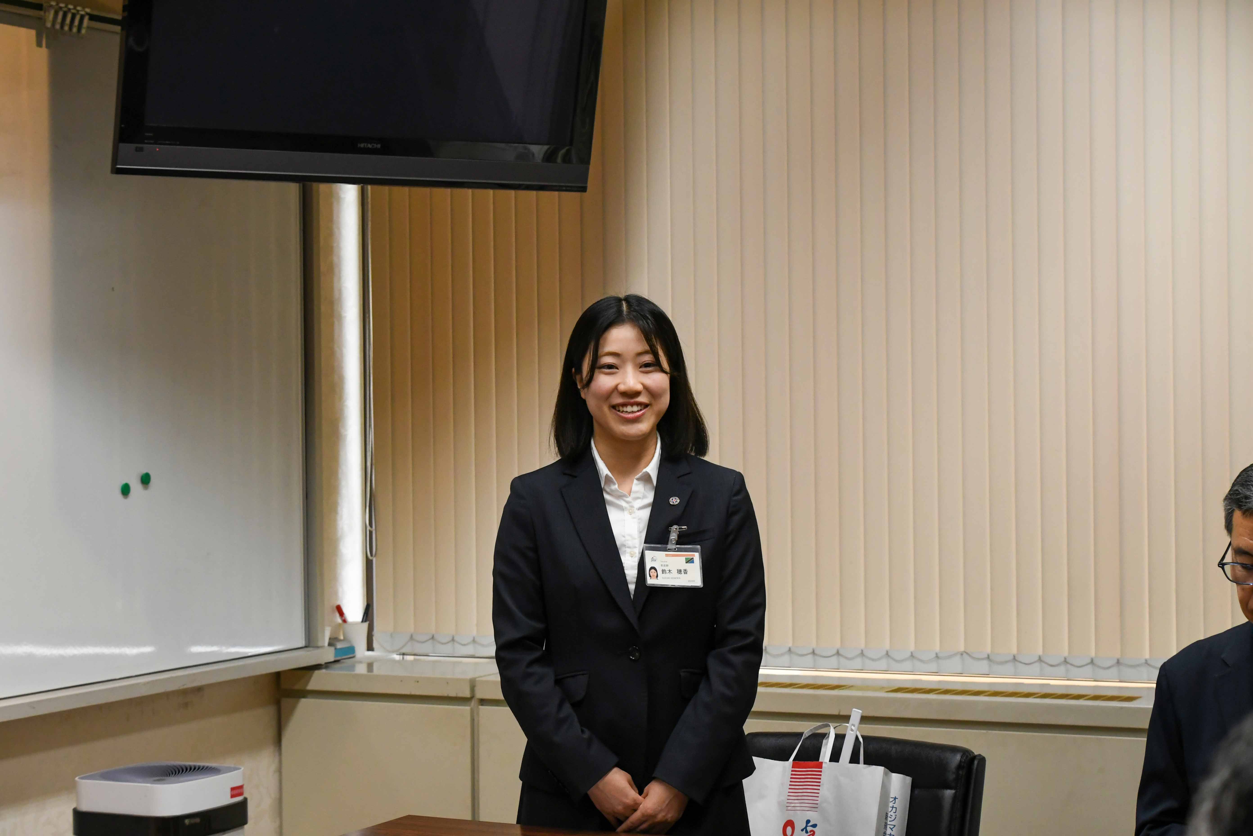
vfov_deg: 18.9
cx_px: 626
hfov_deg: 28.1
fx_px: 2506
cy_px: 418
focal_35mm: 72
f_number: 7.1
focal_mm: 48
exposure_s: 1/250
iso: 2000
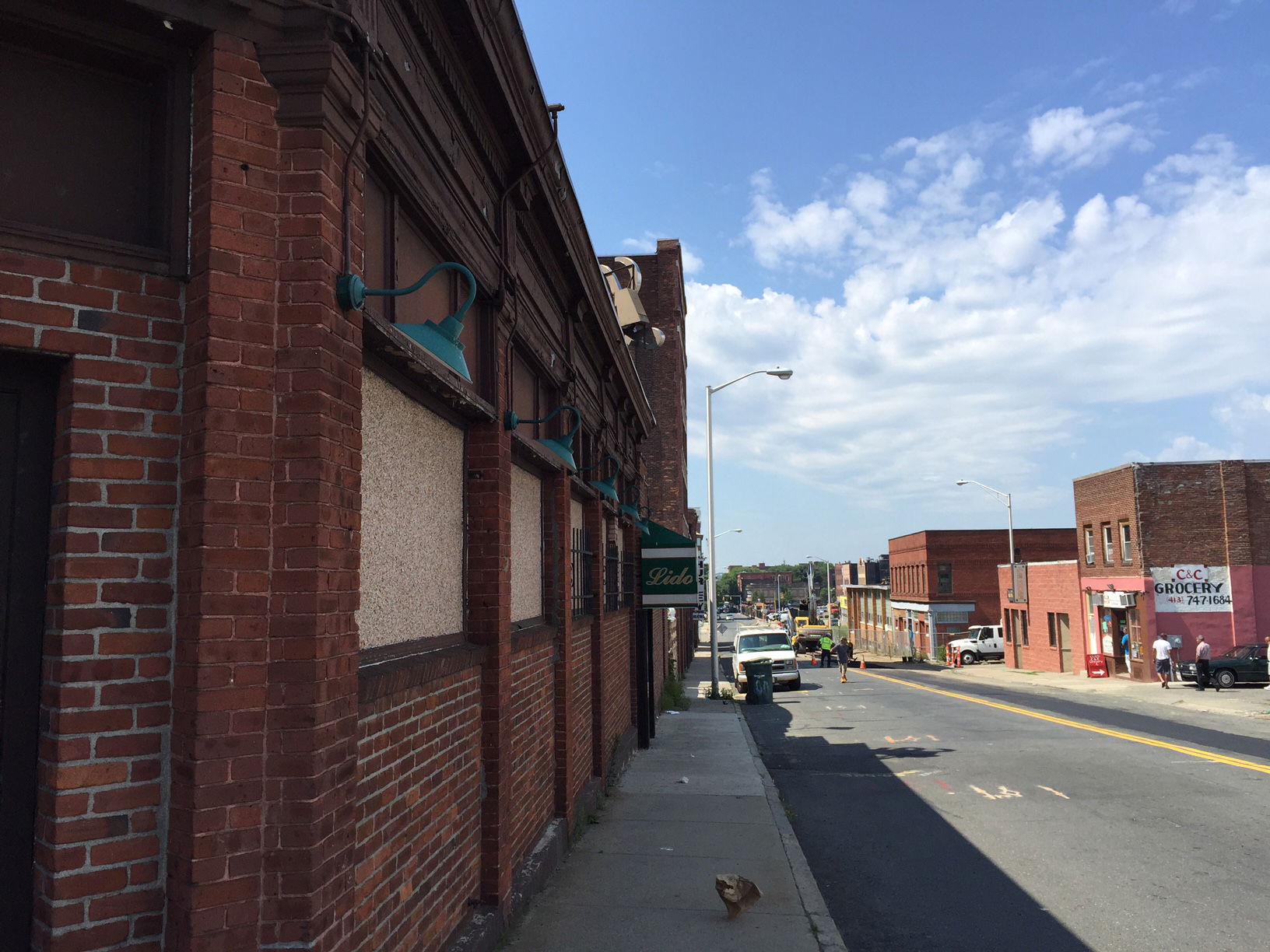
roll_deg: -0.1
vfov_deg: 48.2
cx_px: 635
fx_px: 1064
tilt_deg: +6.3
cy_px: 476
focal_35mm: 29
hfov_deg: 61.7
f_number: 2.2
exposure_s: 1/1980
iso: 32
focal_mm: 4.15
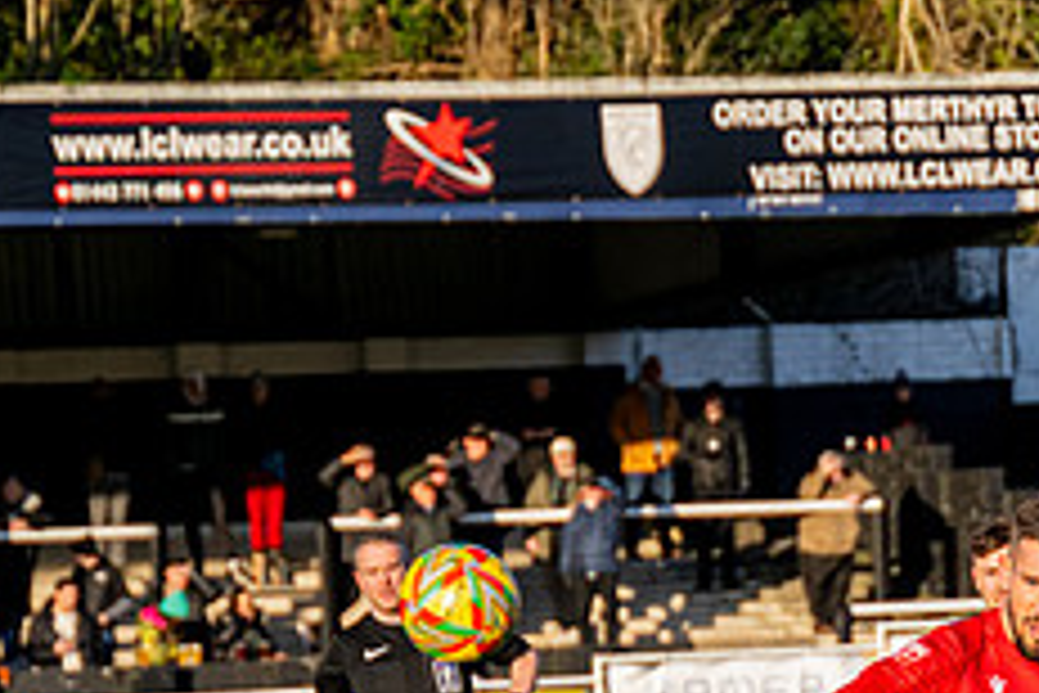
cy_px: 720
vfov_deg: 3.7
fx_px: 10649
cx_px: 1026
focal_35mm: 369
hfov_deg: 5.6
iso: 400
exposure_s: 1/2000
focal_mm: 98
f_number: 4
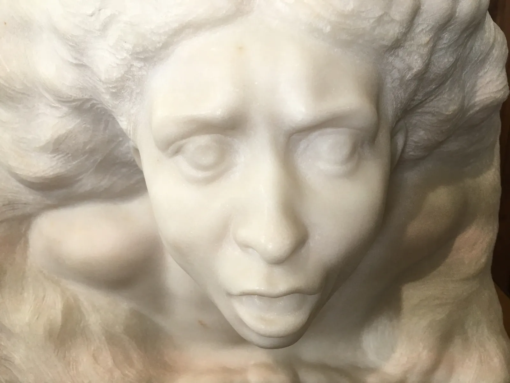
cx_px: 255
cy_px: 192
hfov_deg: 61.7
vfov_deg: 48.2
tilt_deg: -23.7
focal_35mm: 29
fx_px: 427
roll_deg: +3.4
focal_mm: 4.15
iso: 40
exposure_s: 1/30
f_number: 2.2
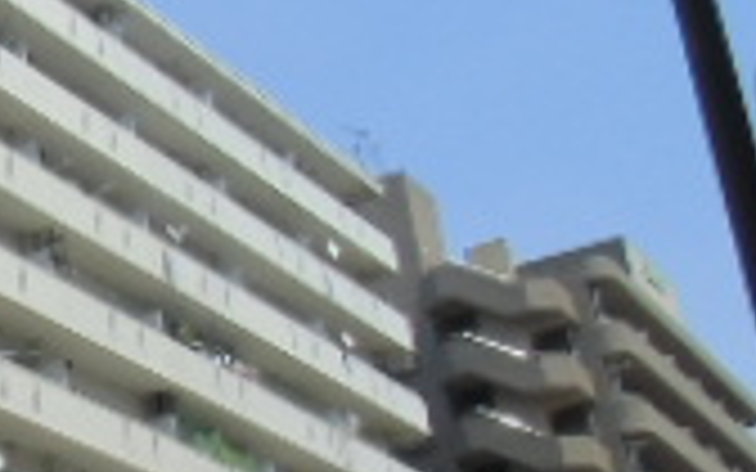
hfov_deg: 18.3
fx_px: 1999
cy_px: 355
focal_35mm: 97
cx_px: -464
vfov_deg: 13.4
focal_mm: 4.24
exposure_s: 1/800
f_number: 3
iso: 64
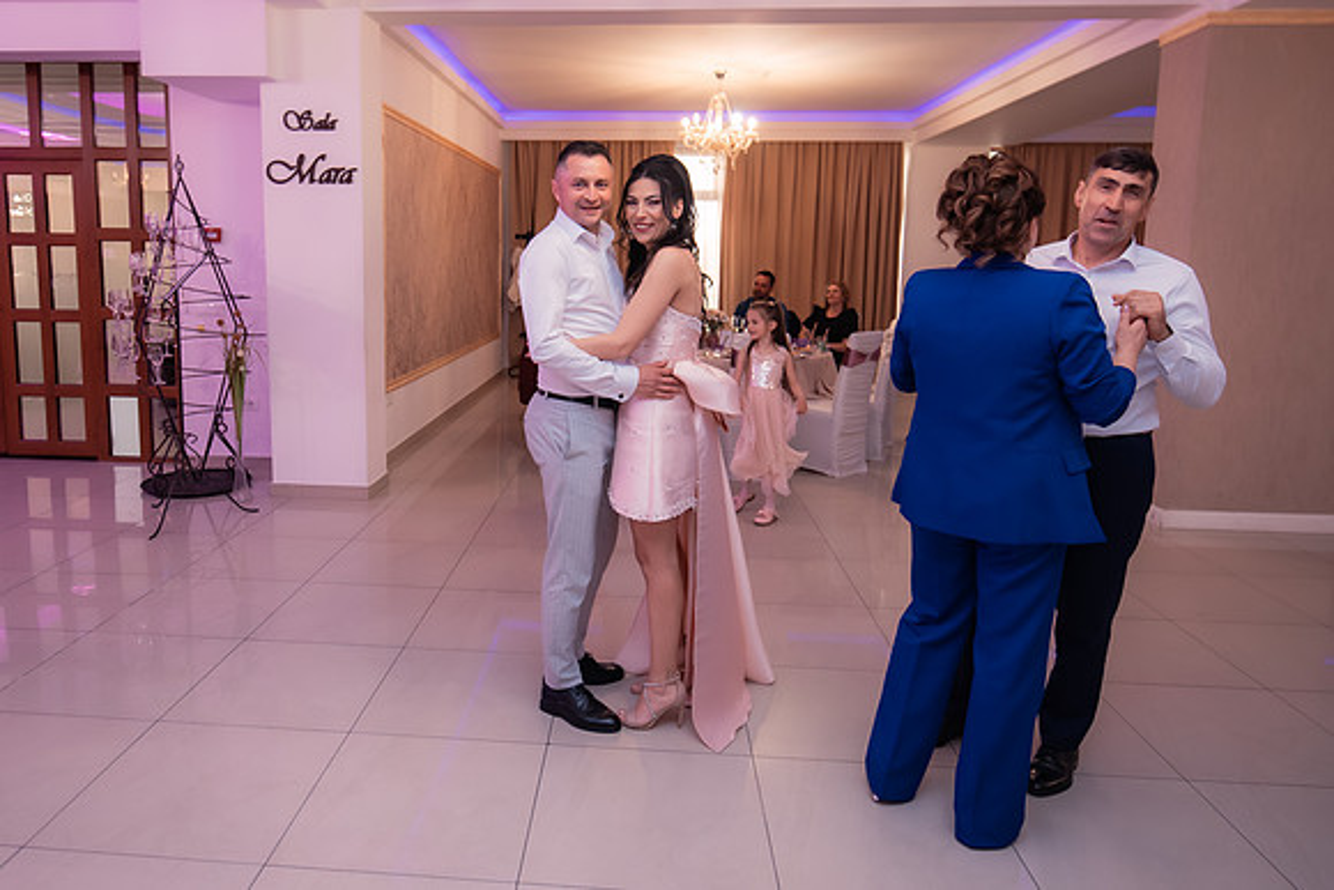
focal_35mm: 25
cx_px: 568
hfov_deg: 71.0
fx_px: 928
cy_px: 397
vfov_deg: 51.1
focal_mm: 19
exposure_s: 1/200
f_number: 2.8
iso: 1600
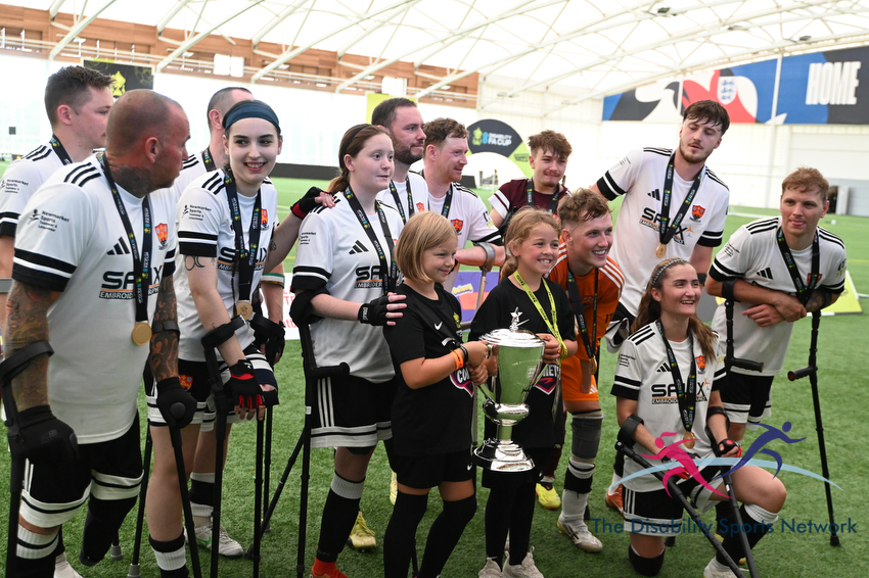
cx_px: 434
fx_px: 1013
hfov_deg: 46.4
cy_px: 289
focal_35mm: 42
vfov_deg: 31.9
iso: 3200
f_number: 2.8
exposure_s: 1/1000
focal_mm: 28
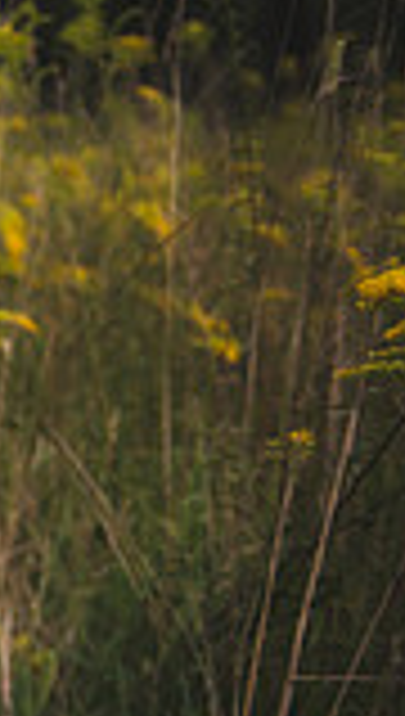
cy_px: 615
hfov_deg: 8.2
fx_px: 2318
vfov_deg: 17.3
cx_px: -878
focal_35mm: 122
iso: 250
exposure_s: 1/320
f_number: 2.8
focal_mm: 32
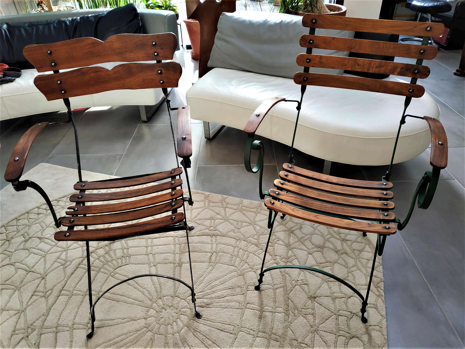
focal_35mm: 24
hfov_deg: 71.6
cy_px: 174
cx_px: 232
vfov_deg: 56.8
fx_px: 322
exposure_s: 1/50
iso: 200
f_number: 1.9
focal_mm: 3.94
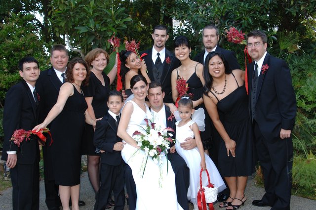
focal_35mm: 48
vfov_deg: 28.0
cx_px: 158
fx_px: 421
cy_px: 105
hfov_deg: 41.2
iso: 400
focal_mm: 32
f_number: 5.6
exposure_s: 1/50
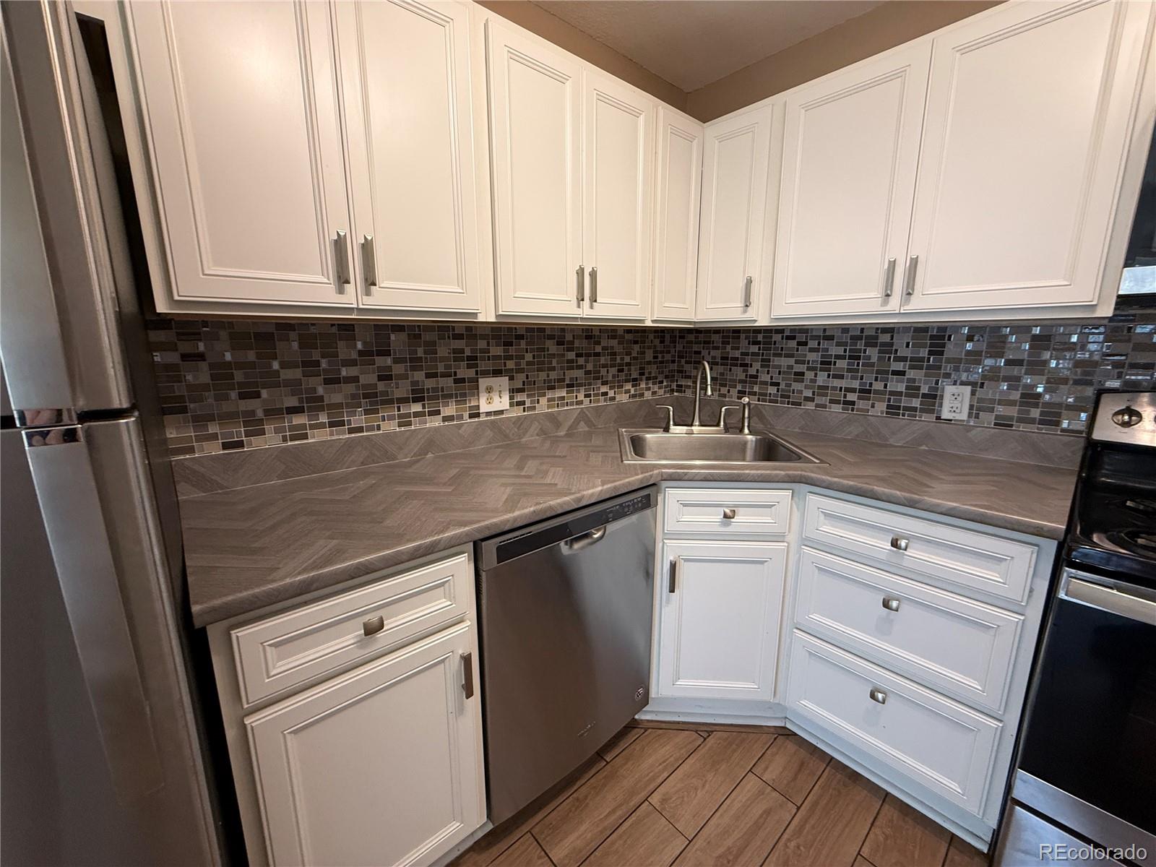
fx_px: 468
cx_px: 578
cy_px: 434
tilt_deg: -11.8
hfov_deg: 102.1
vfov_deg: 85.7
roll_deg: -0.5
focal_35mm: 14
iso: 200
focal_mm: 2.22
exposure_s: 1/60
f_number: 2.2
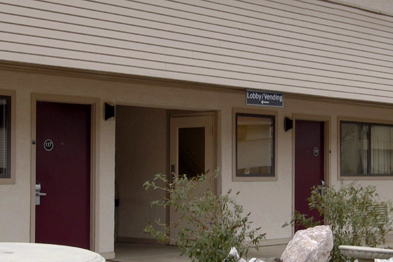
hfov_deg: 24.0
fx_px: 917
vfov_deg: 16.3
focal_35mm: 84
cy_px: 153
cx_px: 279
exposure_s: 1/50
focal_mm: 22
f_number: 8
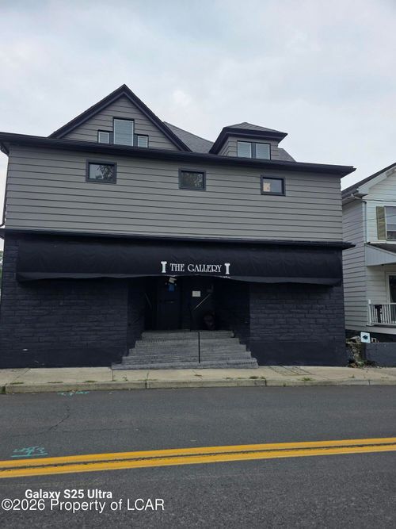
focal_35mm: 23
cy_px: 264
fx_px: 351
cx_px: 198
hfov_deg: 58.9
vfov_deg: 73.9
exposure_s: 1/1819
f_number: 1.7
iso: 80
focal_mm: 6.3
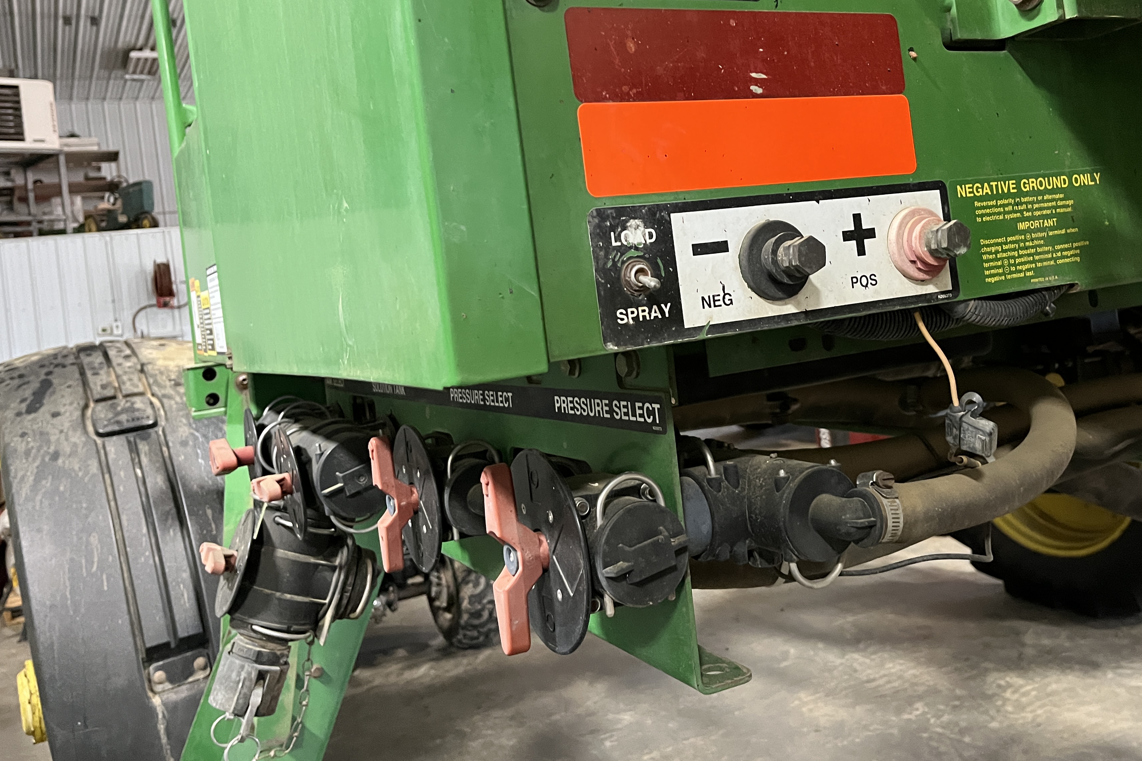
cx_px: 648
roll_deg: +7.8
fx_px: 1015
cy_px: 281
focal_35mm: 32
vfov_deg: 40.8
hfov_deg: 58.5
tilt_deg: +1.2
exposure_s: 1/40
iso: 500
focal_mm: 5.1
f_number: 1.6
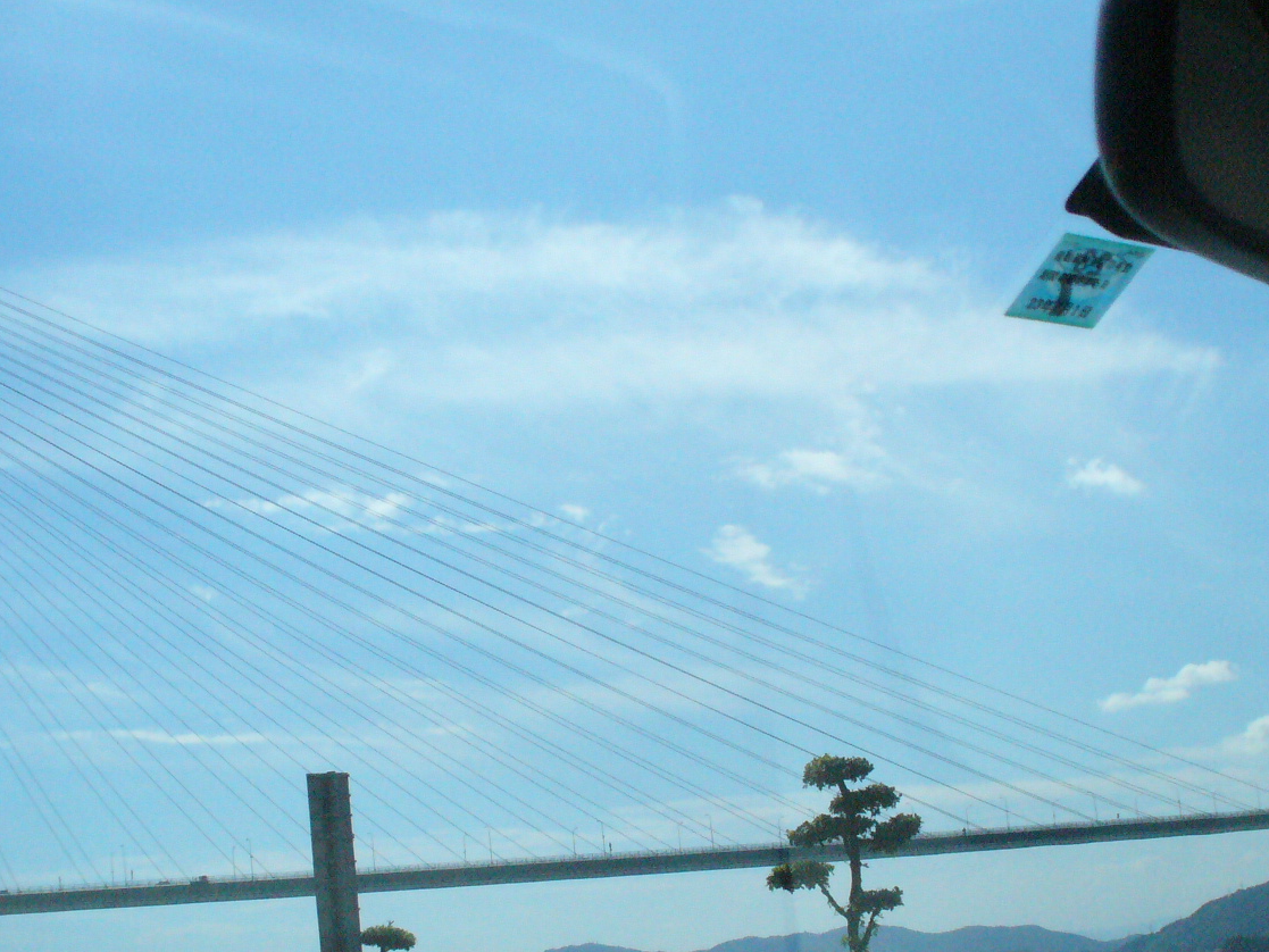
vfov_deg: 27.3
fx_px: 1943
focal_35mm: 53
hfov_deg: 36.1
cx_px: 740
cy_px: 670
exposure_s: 1/2000
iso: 400
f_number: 5.6
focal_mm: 6.1
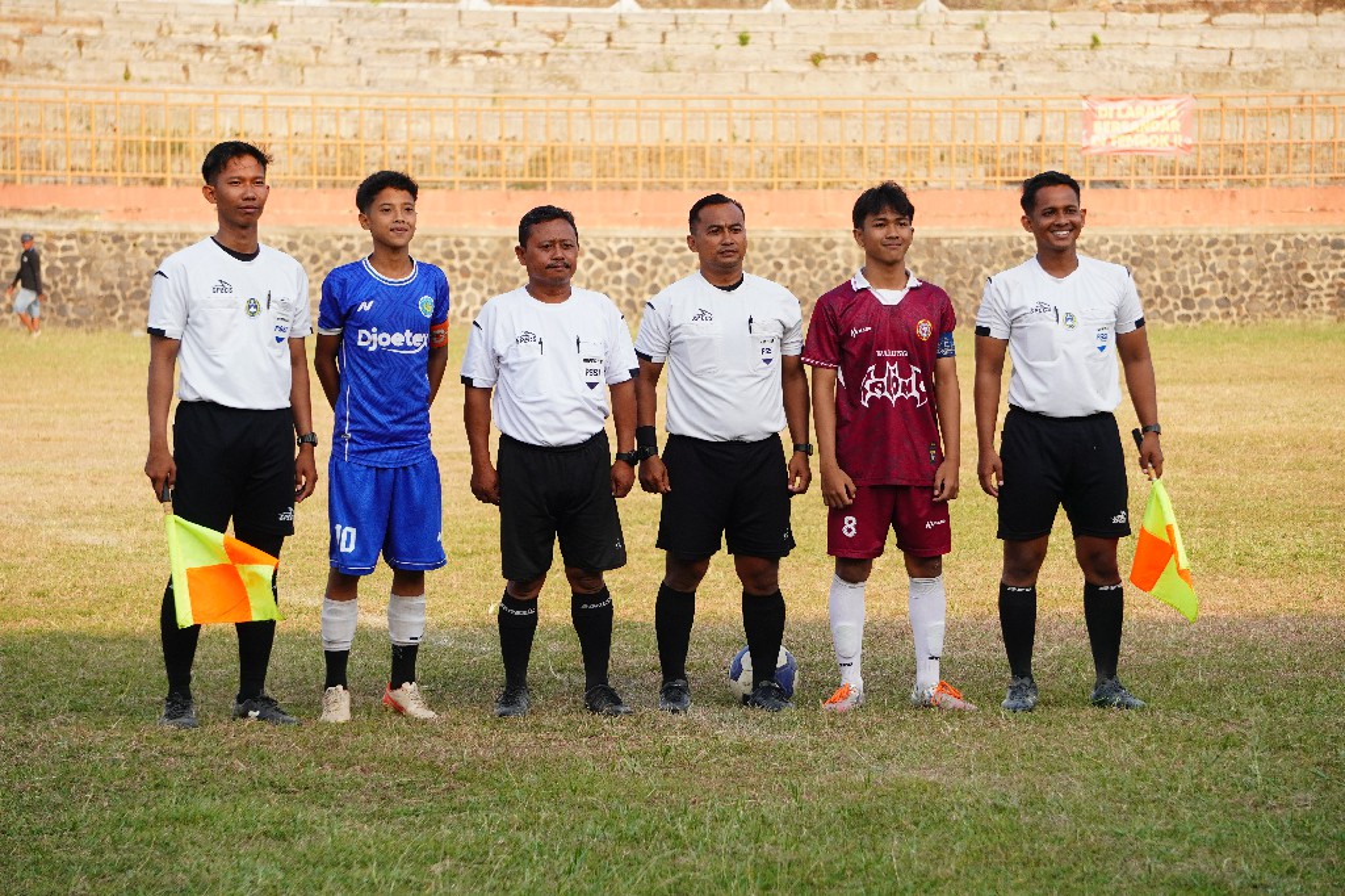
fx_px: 5826
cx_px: 672
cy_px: 448
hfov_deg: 13.2
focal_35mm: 156
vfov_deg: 8.8
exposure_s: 1/640
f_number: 6.3
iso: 320
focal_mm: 104
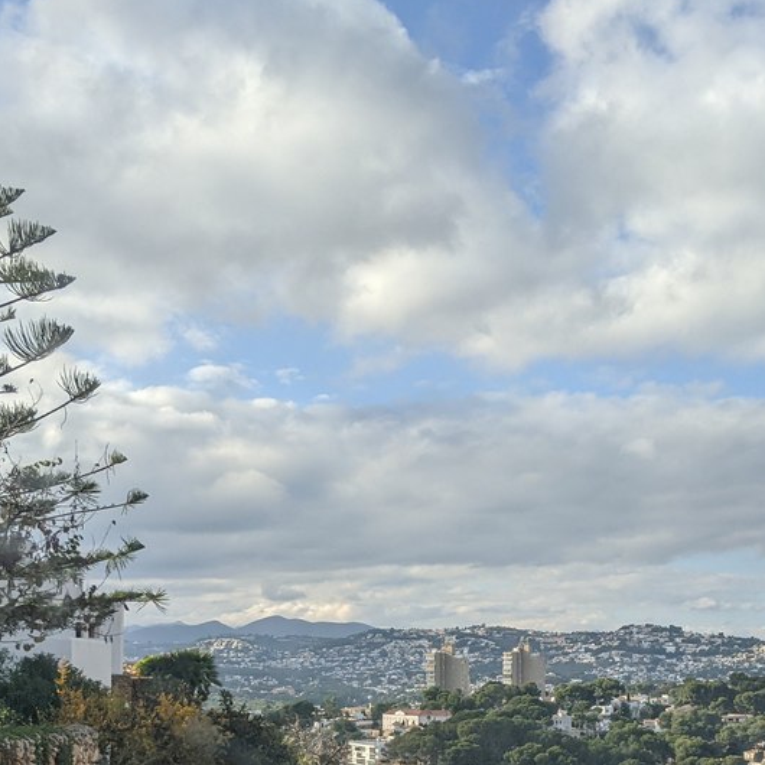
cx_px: 421
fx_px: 1350
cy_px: 632
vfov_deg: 30.7
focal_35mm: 54
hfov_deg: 31.6
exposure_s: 1/2132
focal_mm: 4.44
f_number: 1.8
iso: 52
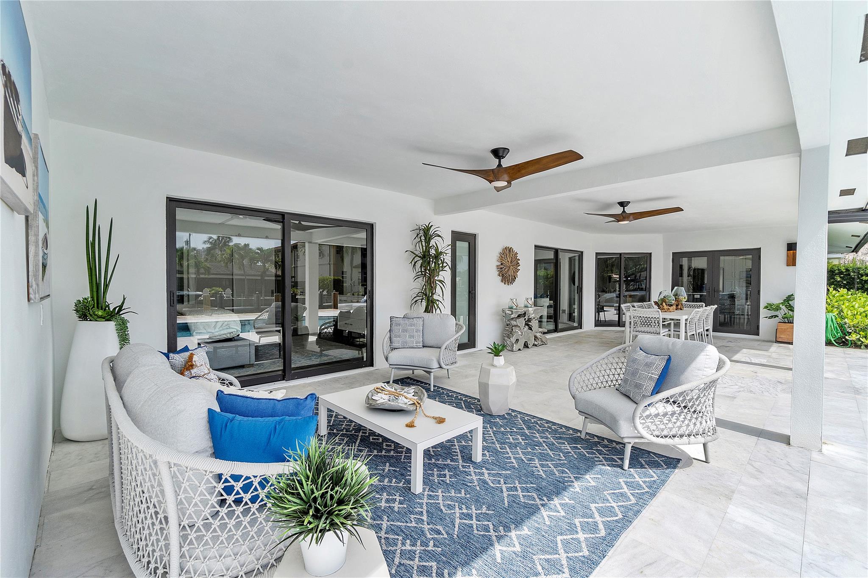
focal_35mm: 15
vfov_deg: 77.3
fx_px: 362
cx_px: 434
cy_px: 289
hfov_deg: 100.4
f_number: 11
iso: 100
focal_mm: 10
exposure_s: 1/125
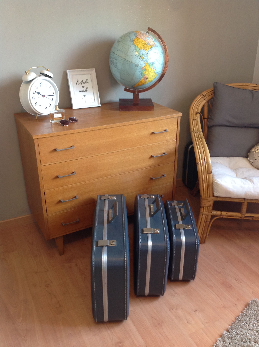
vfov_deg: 52.7
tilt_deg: -24.4
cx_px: 130
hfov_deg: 40.6
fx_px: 350
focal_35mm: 35
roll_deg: +1.2
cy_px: 174
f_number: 2.4
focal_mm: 4.28
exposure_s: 1/15
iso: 125
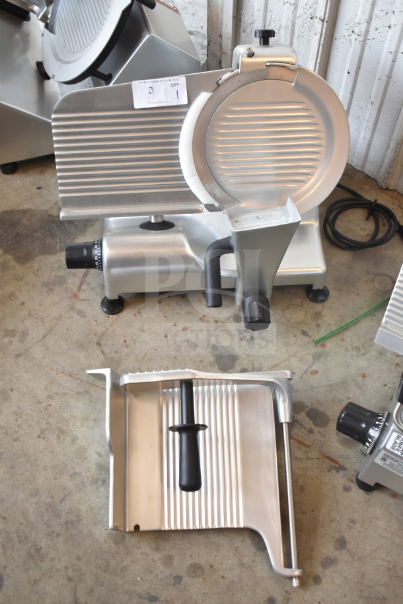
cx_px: 202
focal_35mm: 42
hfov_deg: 31.9
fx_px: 705
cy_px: 302
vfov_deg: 46.4
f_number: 4.2
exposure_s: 1/50
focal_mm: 28
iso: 400
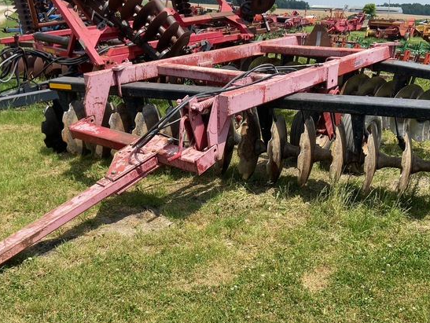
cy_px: 181
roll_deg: -2.9
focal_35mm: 38
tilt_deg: -21.9
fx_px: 472
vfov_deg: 37.7
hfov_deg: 48.9
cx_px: 222
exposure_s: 1/2105
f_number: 1.8
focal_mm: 4.25
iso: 32
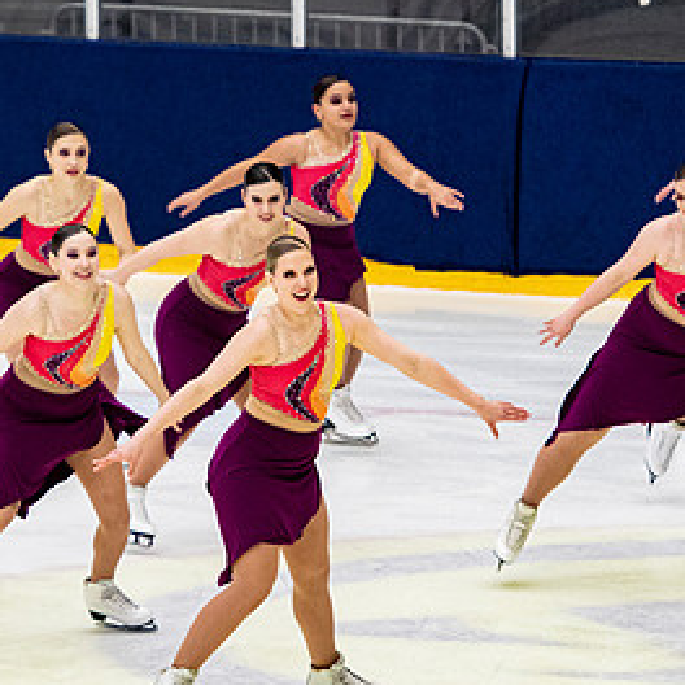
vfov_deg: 3.8
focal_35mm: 465
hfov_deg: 3.8
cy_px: 312
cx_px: 41
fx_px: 10411
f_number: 4
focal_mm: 145
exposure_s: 1/500
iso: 1000
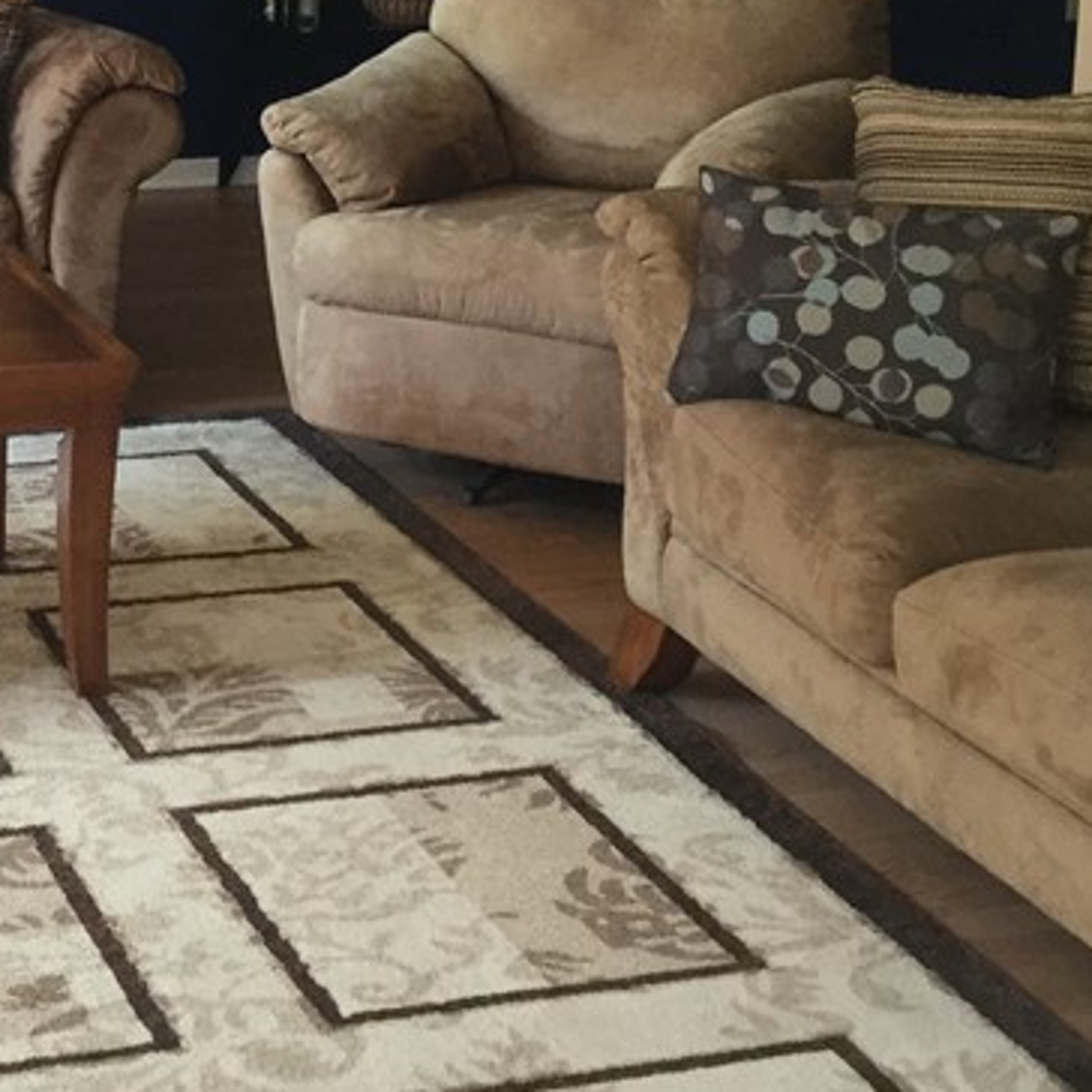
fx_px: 2748
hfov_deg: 21.9
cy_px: 150
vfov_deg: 22.0
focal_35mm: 77
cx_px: 99
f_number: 2.4
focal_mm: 3.3
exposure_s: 1/30
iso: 40
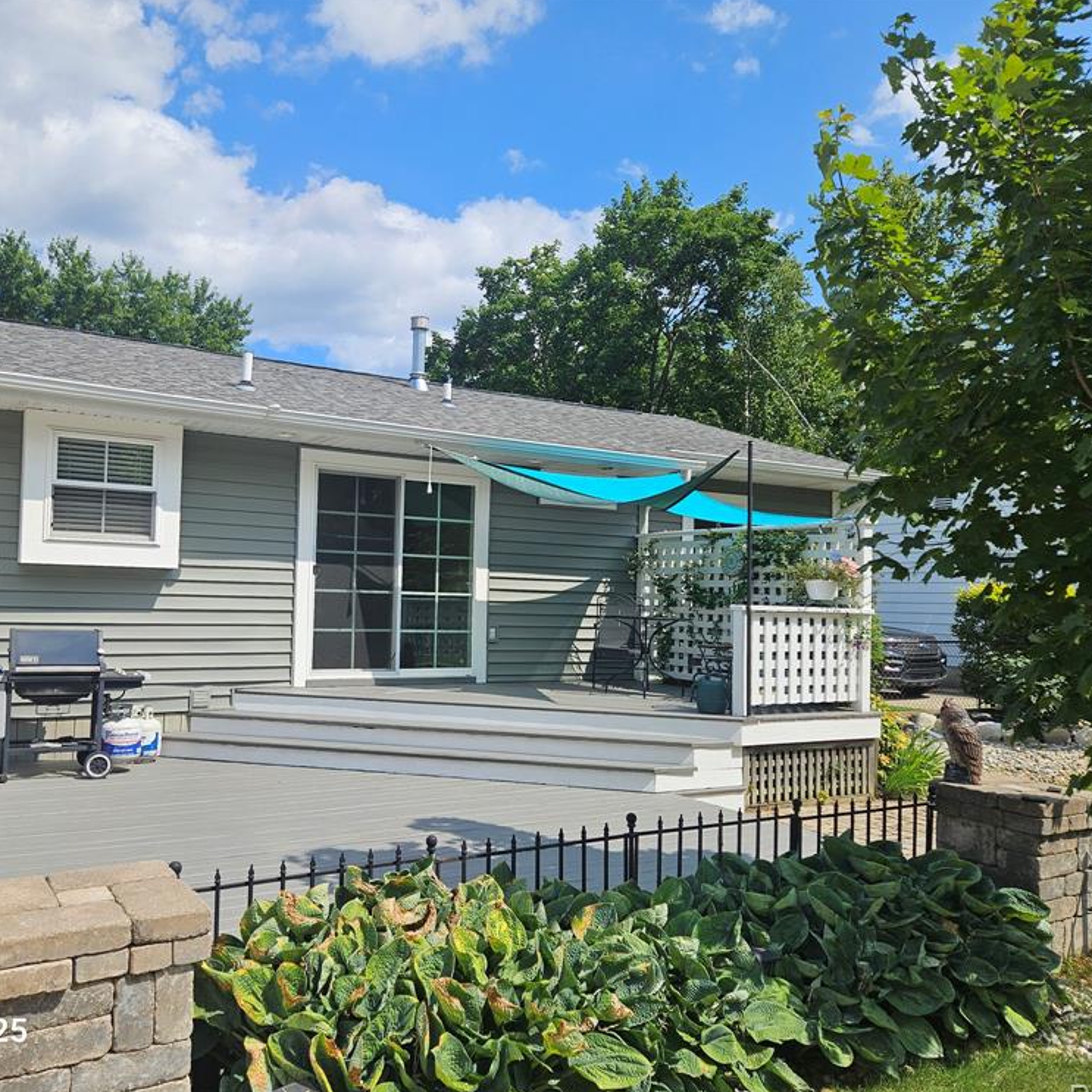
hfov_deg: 57.1
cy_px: 556
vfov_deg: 57.3
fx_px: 999
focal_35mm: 28
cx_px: 466
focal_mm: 5.4
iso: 25
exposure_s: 1/2271
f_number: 1.8
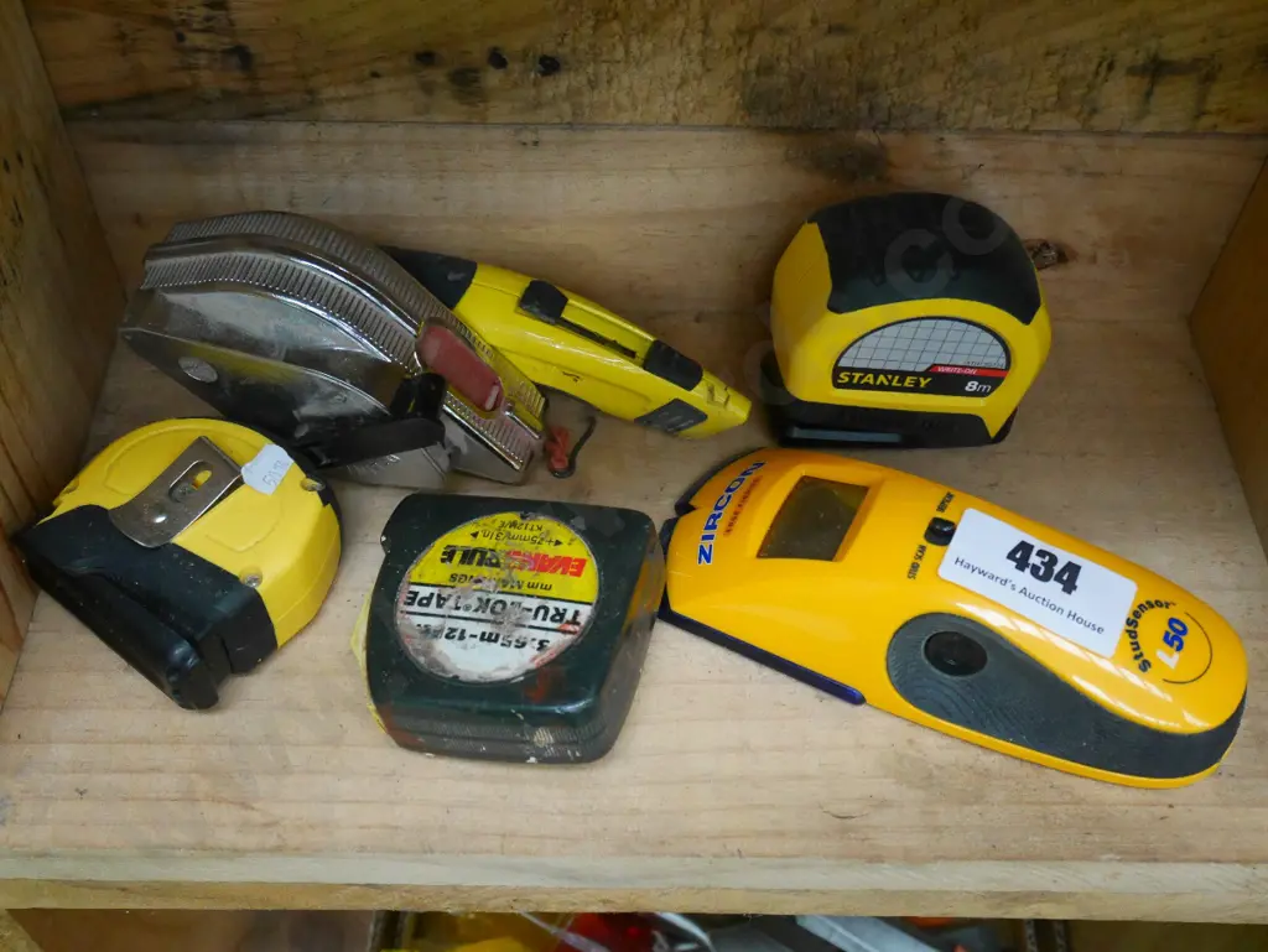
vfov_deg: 36.0
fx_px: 1466
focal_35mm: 40
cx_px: 634
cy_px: 476
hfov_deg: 46.8
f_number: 4.6
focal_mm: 20
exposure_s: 1/40
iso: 3200
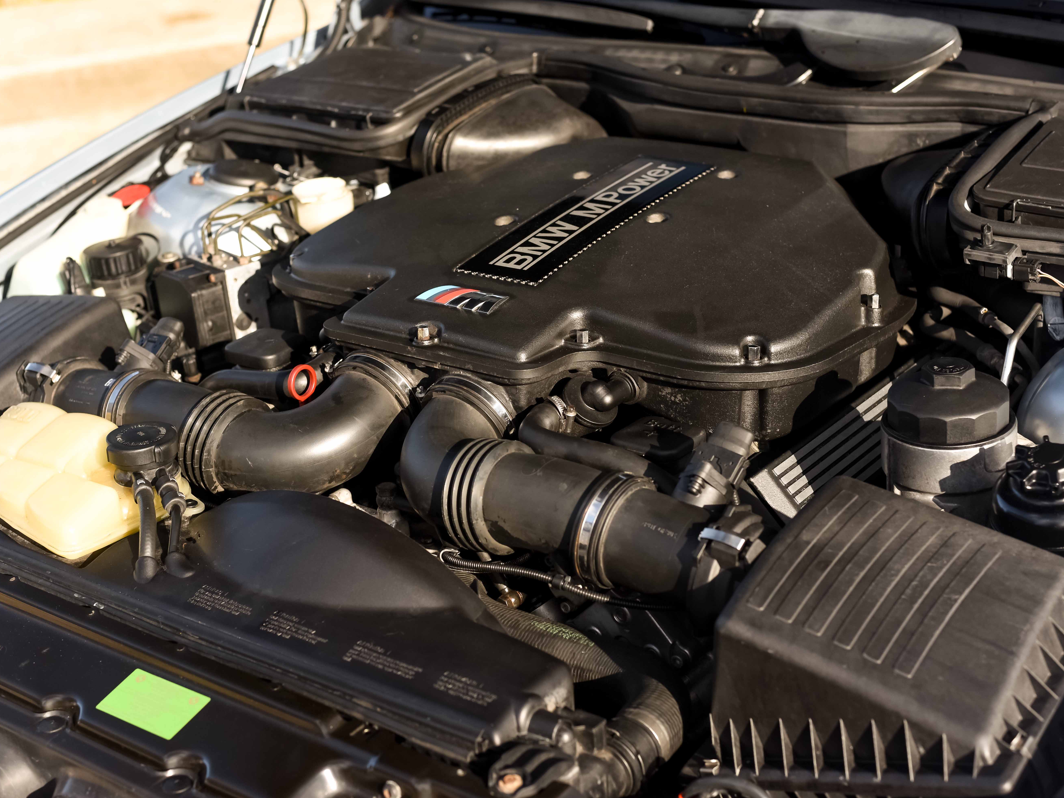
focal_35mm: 55
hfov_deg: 34.9
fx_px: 1690
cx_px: 506
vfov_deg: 26.6
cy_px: 393
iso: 800
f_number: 4.5
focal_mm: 50
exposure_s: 1/1000
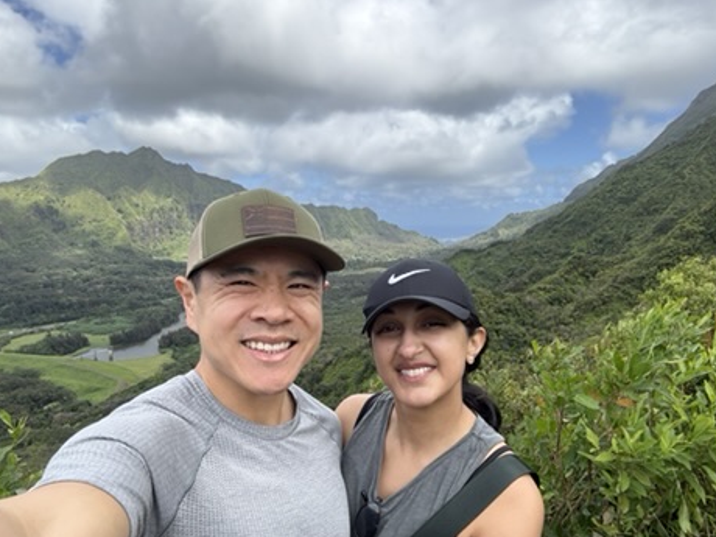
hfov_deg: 71.6
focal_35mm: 24
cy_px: 277
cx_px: 363
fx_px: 496
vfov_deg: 56.8
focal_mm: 2.69
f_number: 1.9
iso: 40
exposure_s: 1/693
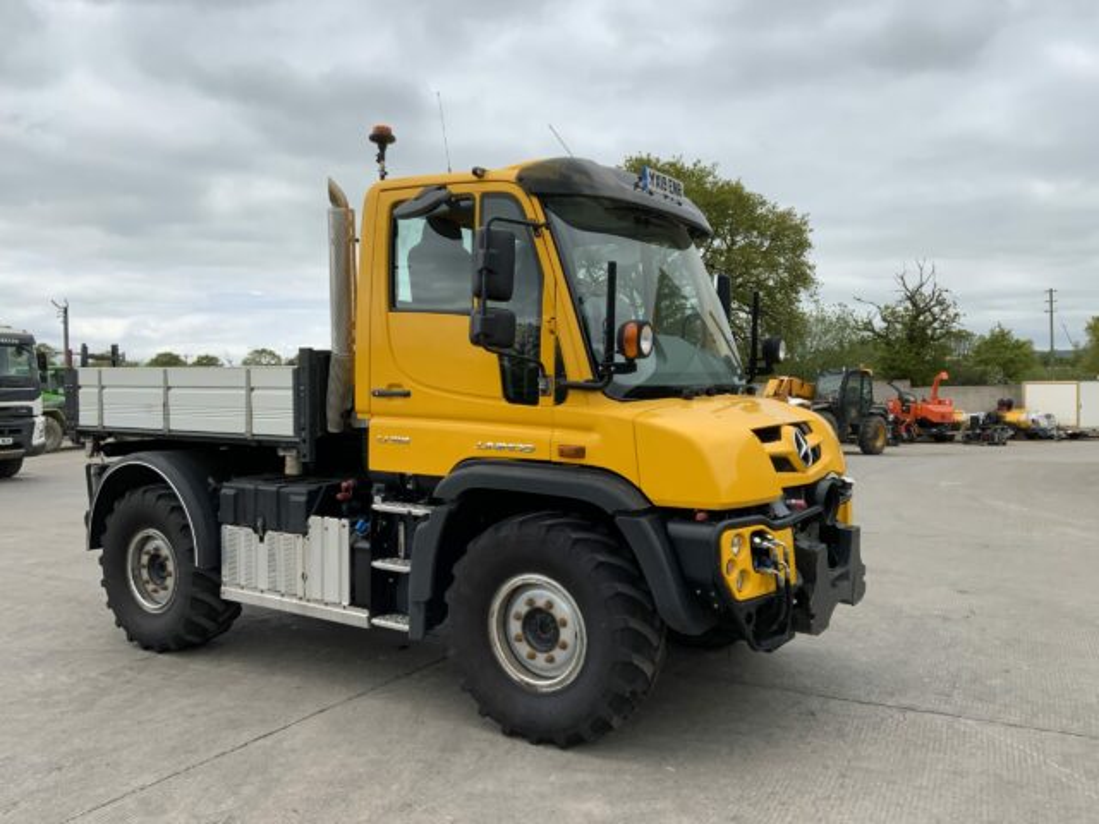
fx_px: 921
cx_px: 550
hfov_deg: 61.7
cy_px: 412
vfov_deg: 48.2
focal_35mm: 29
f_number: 1.8
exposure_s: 1/1342
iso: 16
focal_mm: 3
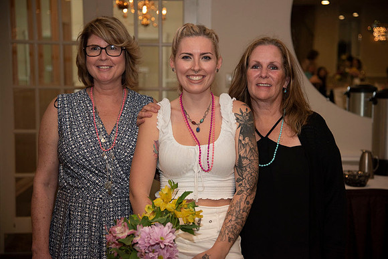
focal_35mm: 65
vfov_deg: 20.9
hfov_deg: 31.0
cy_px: 130
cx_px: 194
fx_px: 701
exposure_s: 1/200
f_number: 4
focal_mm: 65
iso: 640
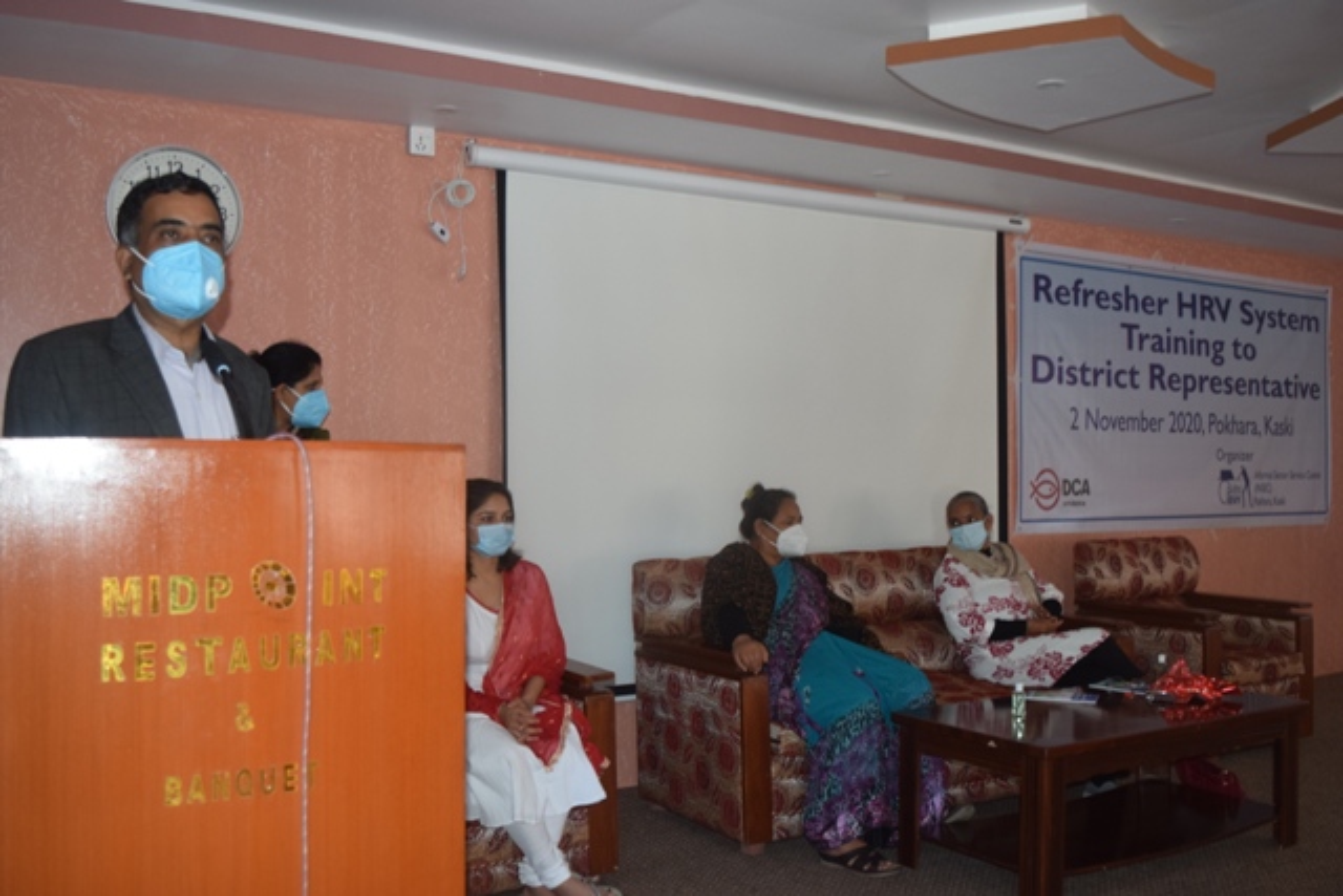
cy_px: 448
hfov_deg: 55.1
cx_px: 672
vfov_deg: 38.4
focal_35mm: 34
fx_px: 1287
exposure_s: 1/80
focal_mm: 23
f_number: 4.5
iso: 800
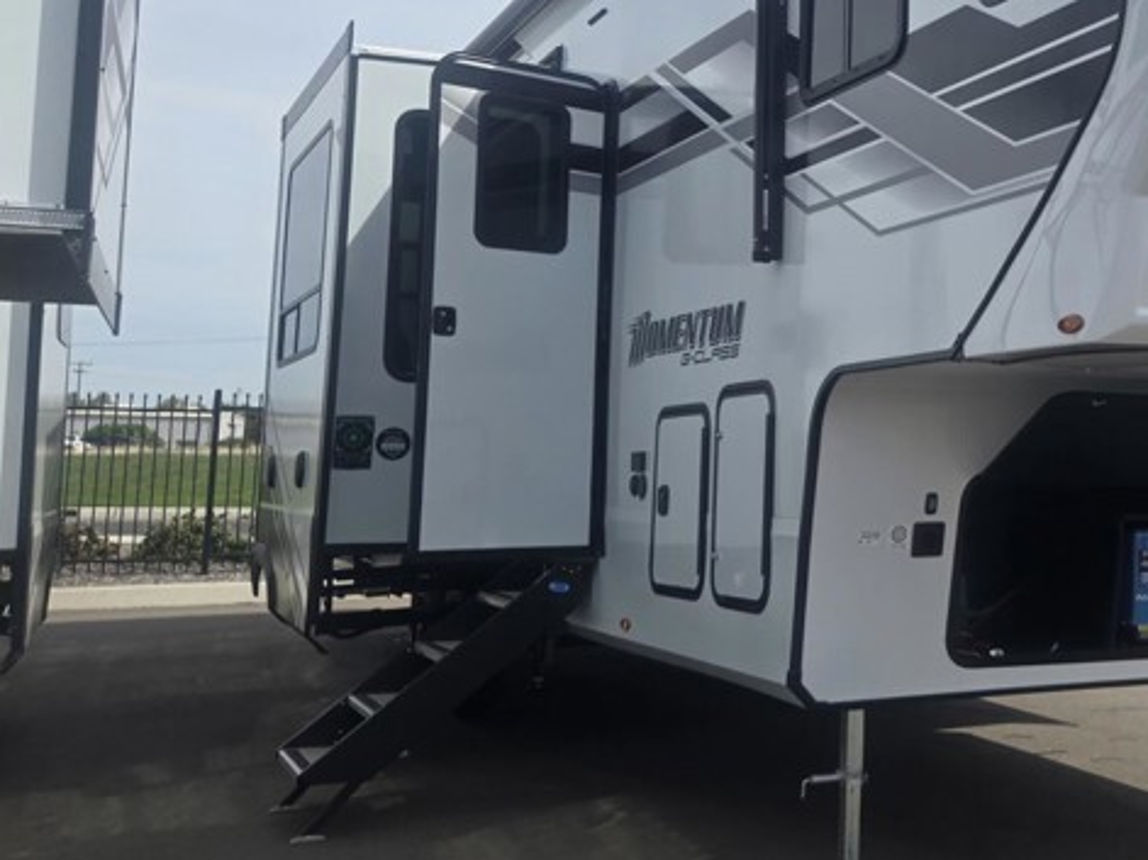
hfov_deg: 35.7
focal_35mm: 50
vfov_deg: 28.9
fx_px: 1658
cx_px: 1051
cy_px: 290
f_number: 1.8
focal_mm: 5.4
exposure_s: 1/1978
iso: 25
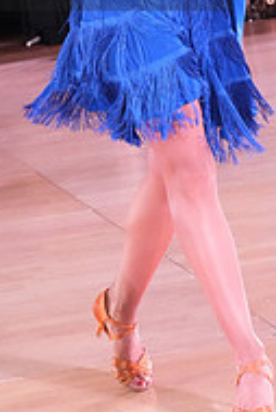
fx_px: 1791
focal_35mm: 156
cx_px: -64
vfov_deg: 12.9
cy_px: -61
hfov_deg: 8.7
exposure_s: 1/250
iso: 8000
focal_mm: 51
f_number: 6.3
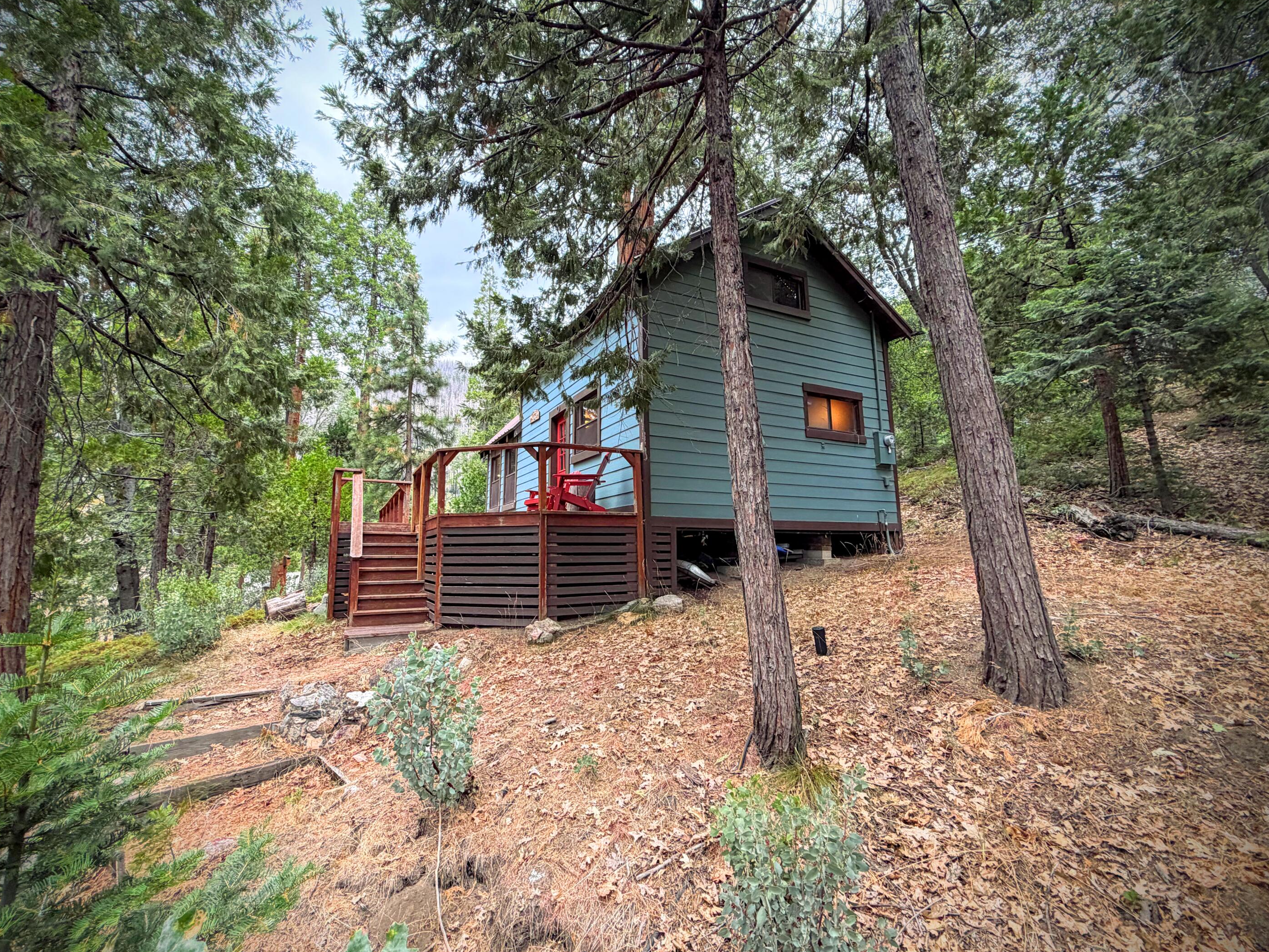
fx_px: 550
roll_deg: +0.4
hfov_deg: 98.1
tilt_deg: +9.7
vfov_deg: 81.7
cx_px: 608
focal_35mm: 15
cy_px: 460
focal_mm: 2.22
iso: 160
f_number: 2.2
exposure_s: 1/121
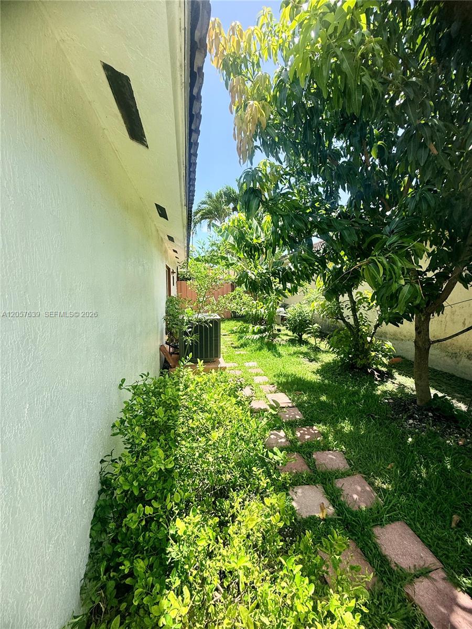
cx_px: 236
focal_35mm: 14
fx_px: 255
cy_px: 314
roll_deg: -0.3
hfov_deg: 85.7
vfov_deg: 102.1
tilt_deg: -5.1
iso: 50
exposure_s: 1/701
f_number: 2.2
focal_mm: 2.22
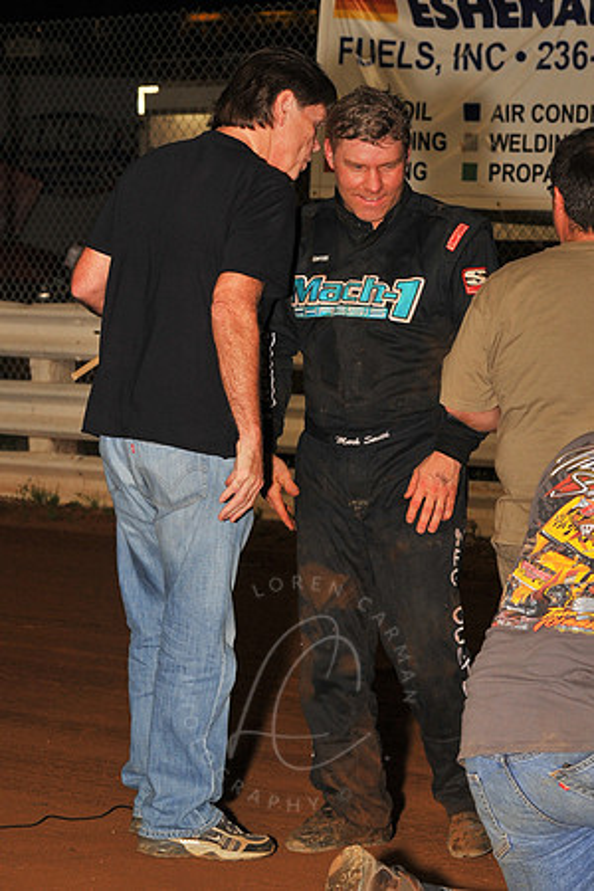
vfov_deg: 25.4
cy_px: 446
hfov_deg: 17.1
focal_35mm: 80
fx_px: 1980
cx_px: 297
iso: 500
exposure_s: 1/320
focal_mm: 80
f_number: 8
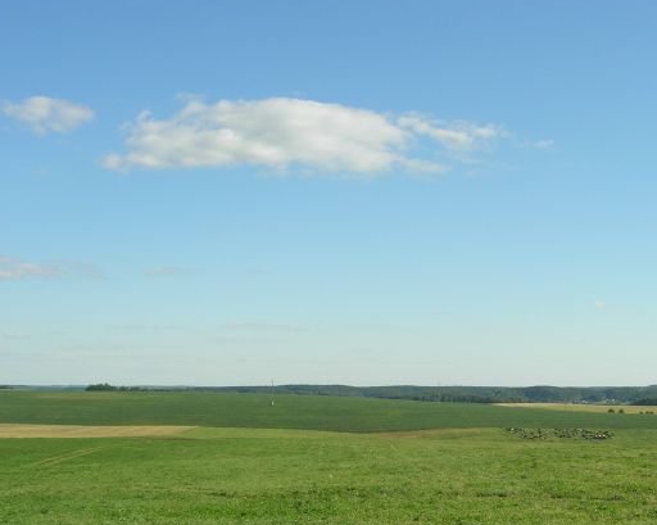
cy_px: 371
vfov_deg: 26.0
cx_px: 482
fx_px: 1127
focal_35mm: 58
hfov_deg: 32.0
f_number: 4.8
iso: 64
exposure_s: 1/479
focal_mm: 7.8
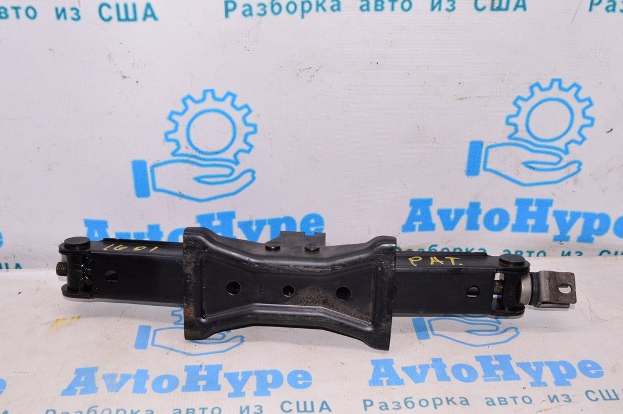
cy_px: 207
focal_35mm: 42
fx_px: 726
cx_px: 312
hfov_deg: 46.4
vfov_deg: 31.8
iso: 1600
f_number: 8
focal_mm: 28
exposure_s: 1/200
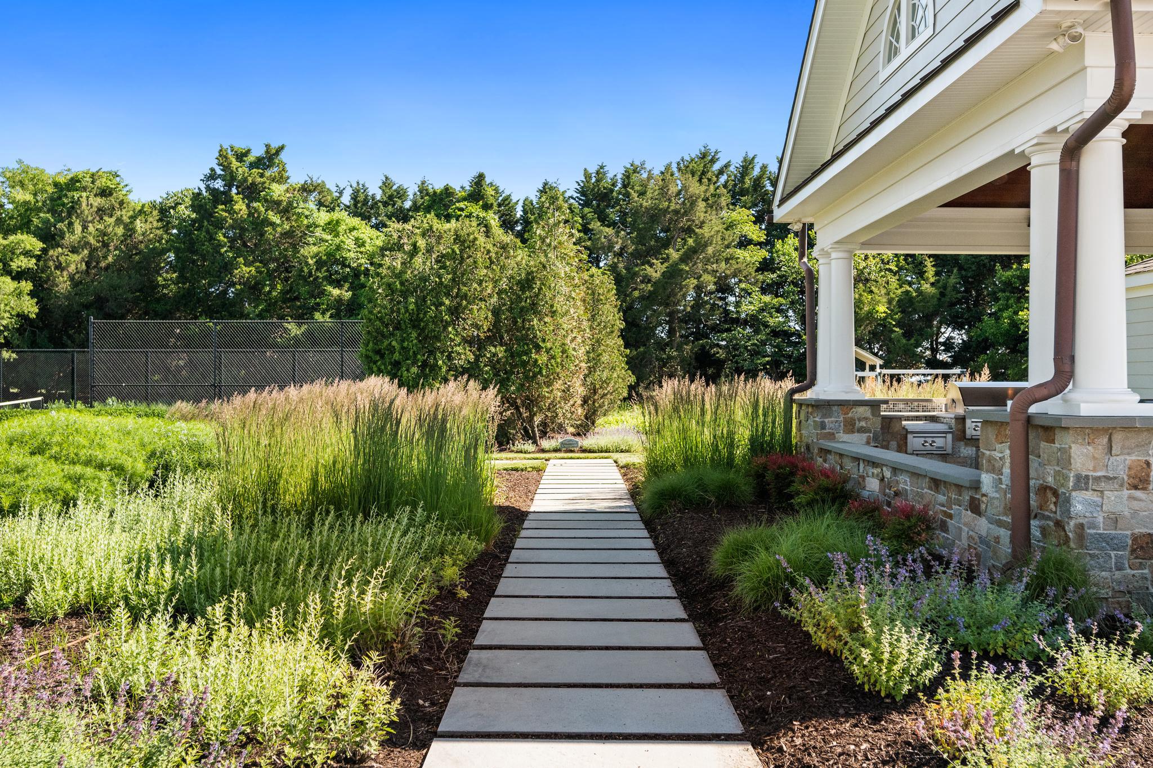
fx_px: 992
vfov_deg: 42.3
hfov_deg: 60.3
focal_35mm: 31
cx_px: 576
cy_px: 384
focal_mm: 21
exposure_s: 1/800
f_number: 4
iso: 400
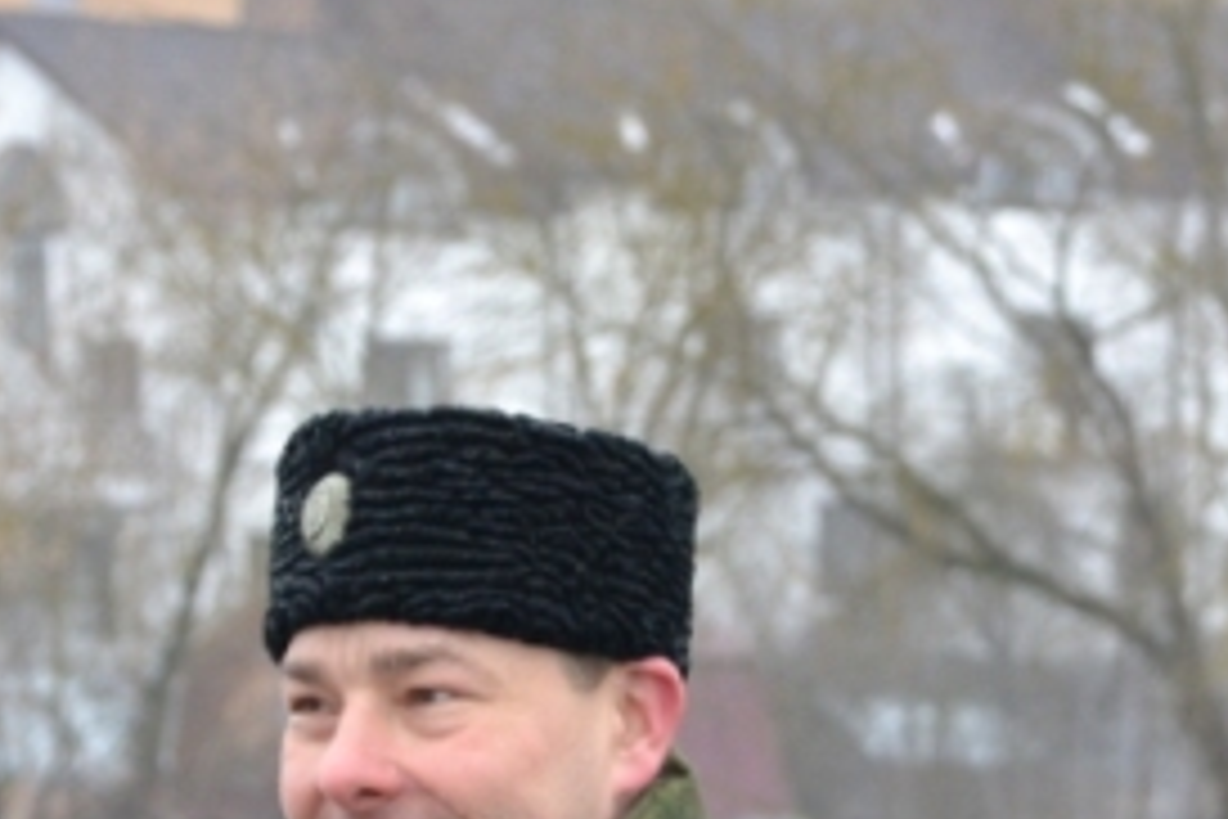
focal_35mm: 270
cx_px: 1080
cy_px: 1276
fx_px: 9209
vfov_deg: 5.0
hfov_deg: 7.6
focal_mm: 48
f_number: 4.8
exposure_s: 1/60
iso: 900
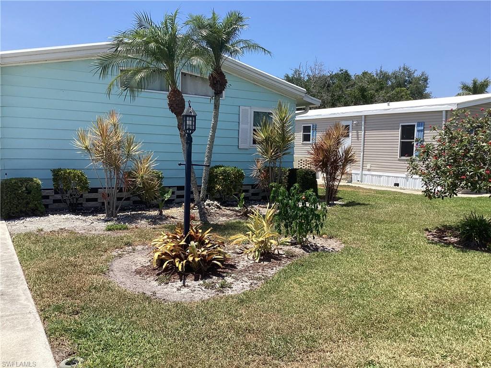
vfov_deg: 45.4
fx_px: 440
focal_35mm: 31
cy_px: 184
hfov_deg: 58.4
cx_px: 246
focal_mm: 3.3
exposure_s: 1/1274
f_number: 2.4
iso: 25
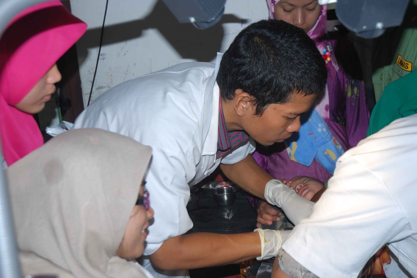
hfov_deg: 37.2
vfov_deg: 25.3
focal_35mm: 54
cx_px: 208
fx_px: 620
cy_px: 140
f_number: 4.2
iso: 200
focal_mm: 35
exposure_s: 1/60
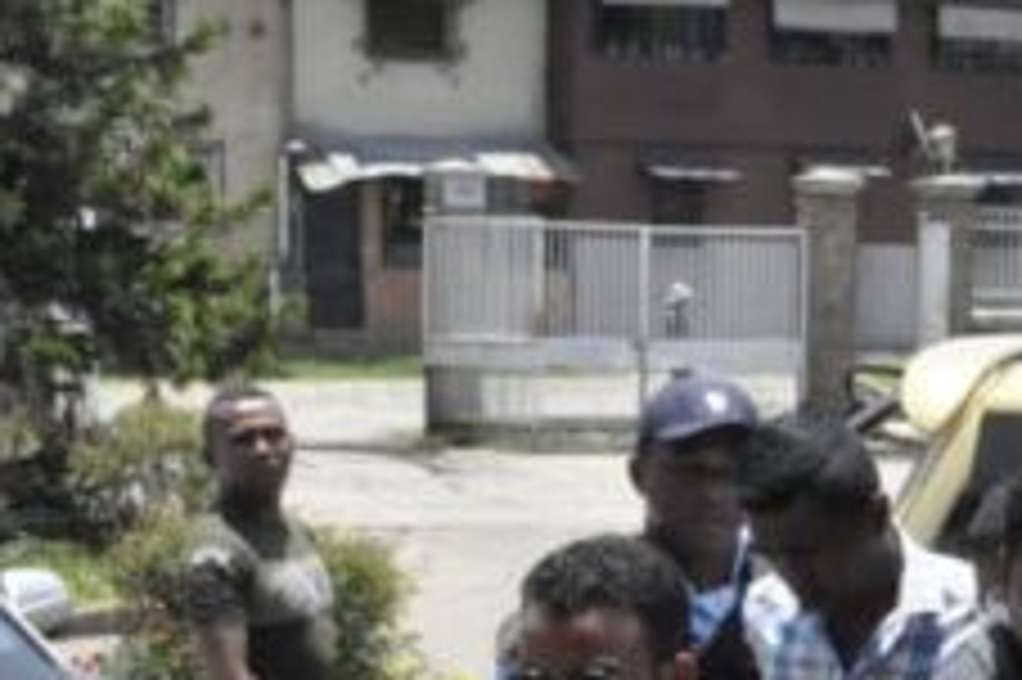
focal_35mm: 149
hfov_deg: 13.6
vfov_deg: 9.1
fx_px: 4215
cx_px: 1013
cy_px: 721
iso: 3200
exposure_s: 1/1250
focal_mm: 31
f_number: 18
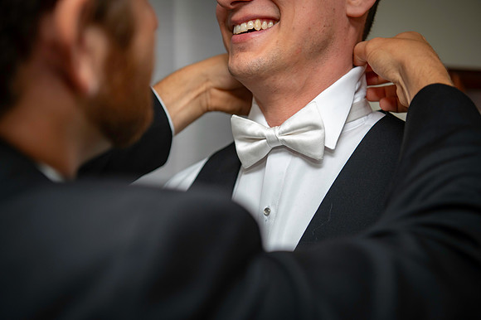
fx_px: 734
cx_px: 240
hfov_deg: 36.3
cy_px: 160
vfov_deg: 24.6
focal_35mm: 55
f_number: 2.8
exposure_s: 1/125
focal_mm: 55
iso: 800
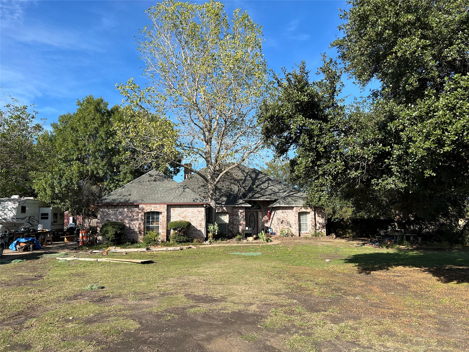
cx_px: 234
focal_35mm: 26
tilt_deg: +5.7
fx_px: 352
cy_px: 176
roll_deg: +0.8
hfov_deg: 67.3
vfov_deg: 53.1
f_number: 1.5
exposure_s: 1/2457
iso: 50
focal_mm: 5.7
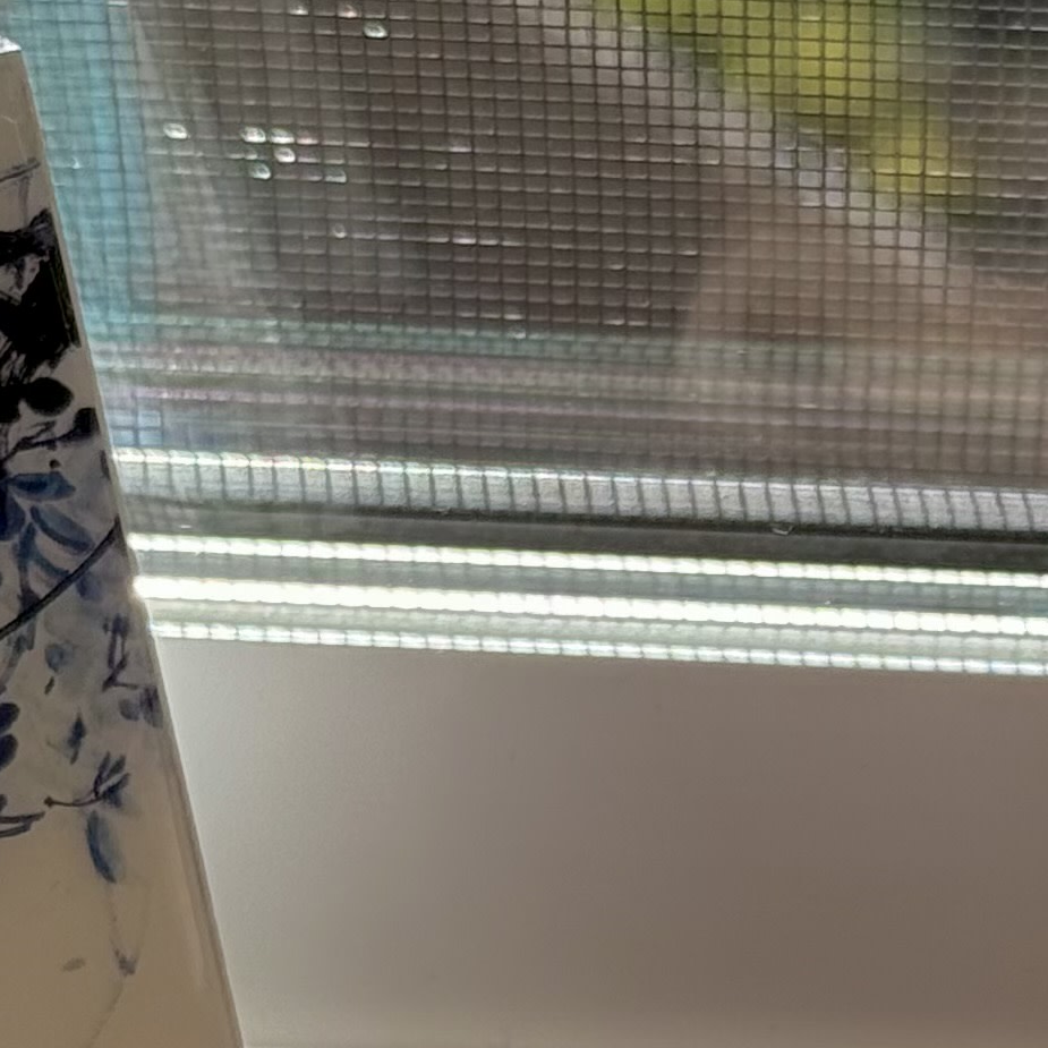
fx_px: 6337
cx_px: 1097
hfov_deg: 9.4
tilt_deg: -40.0
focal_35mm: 185
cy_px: 1121
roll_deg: -0.9
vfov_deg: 9.4
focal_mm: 6.8
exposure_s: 1/1285
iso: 64
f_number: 1.8
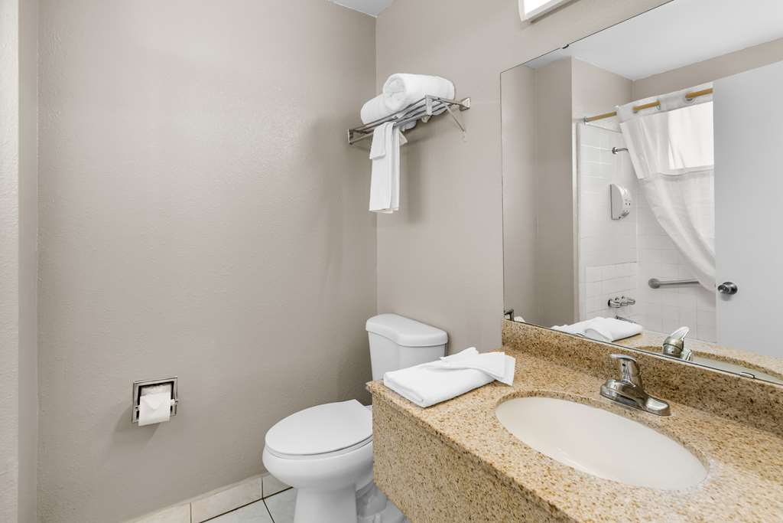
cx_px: 392
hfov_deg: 96.7
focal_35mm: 16
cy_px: 262
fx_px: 348
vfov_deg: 73.8
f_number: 8
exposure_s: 1/1.67
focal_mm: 16
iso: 200
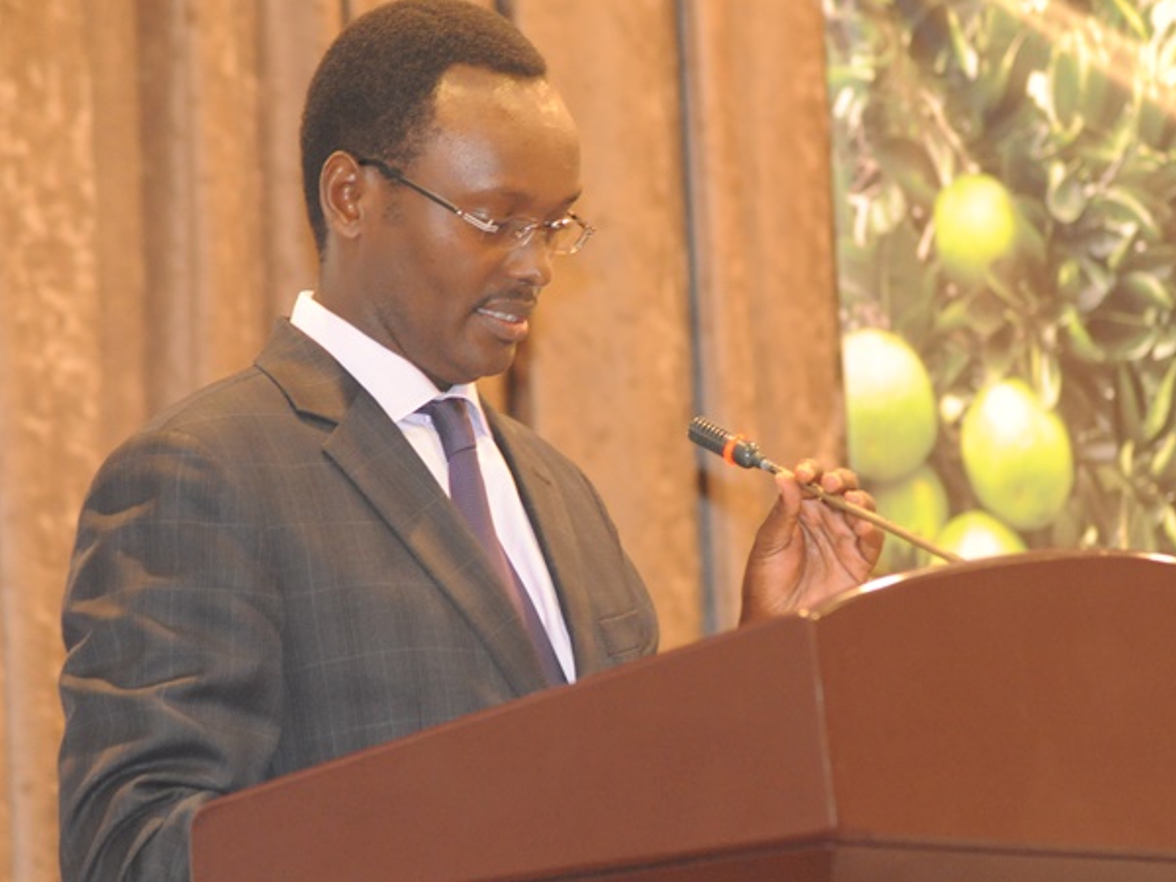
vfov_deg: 6.8
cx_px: 625
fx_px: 7406
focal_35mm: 218
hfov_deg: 9.1
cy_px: 475
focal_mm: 170
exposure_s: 1/60
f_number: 5.6
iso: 5000
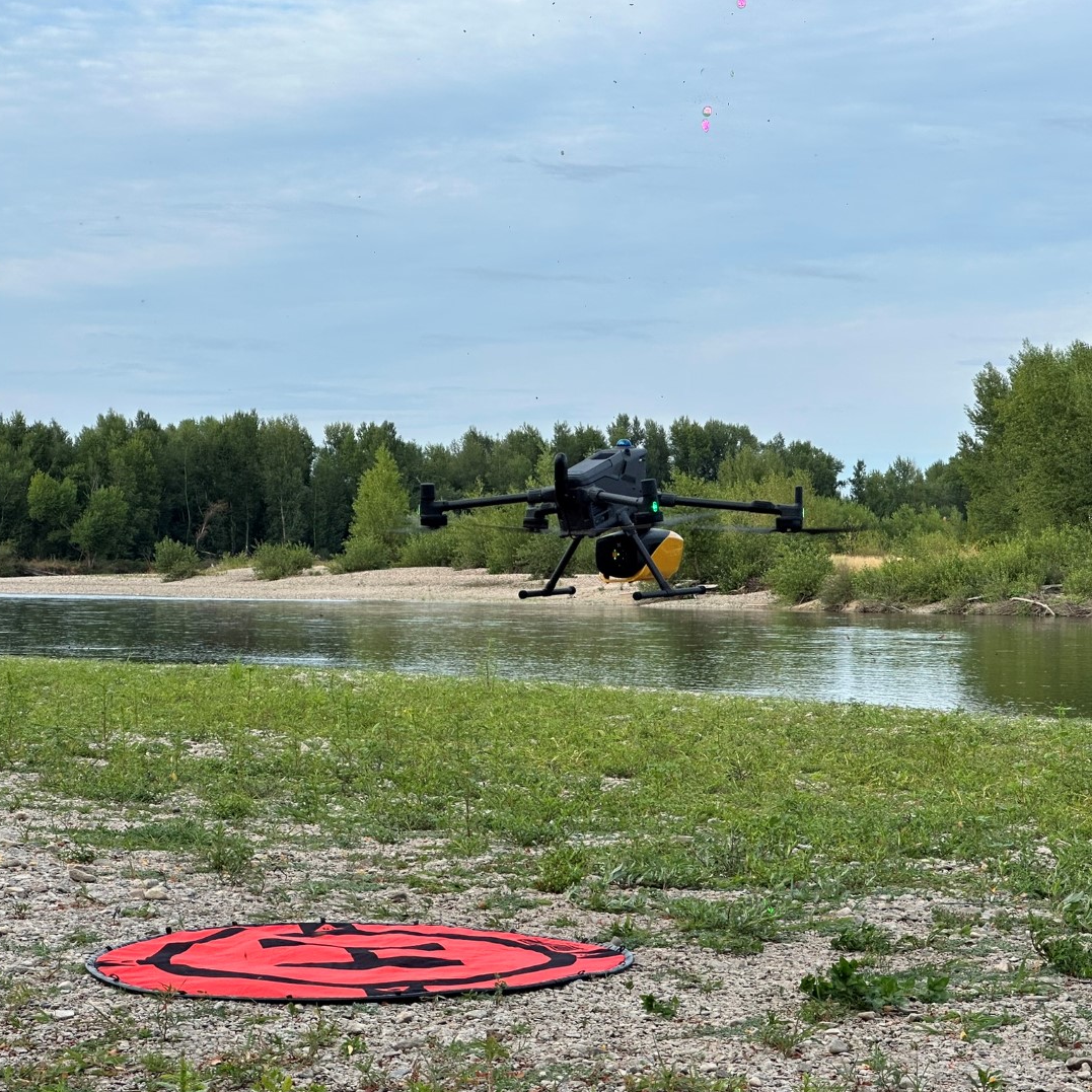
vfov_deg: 19.1
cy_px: 547
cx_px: 622
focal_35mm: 91
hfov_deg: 19.1
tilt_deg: +0.8
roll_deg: -0.6
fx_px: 3248
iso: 32
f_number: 2.8
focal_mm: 9
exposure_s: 1/254
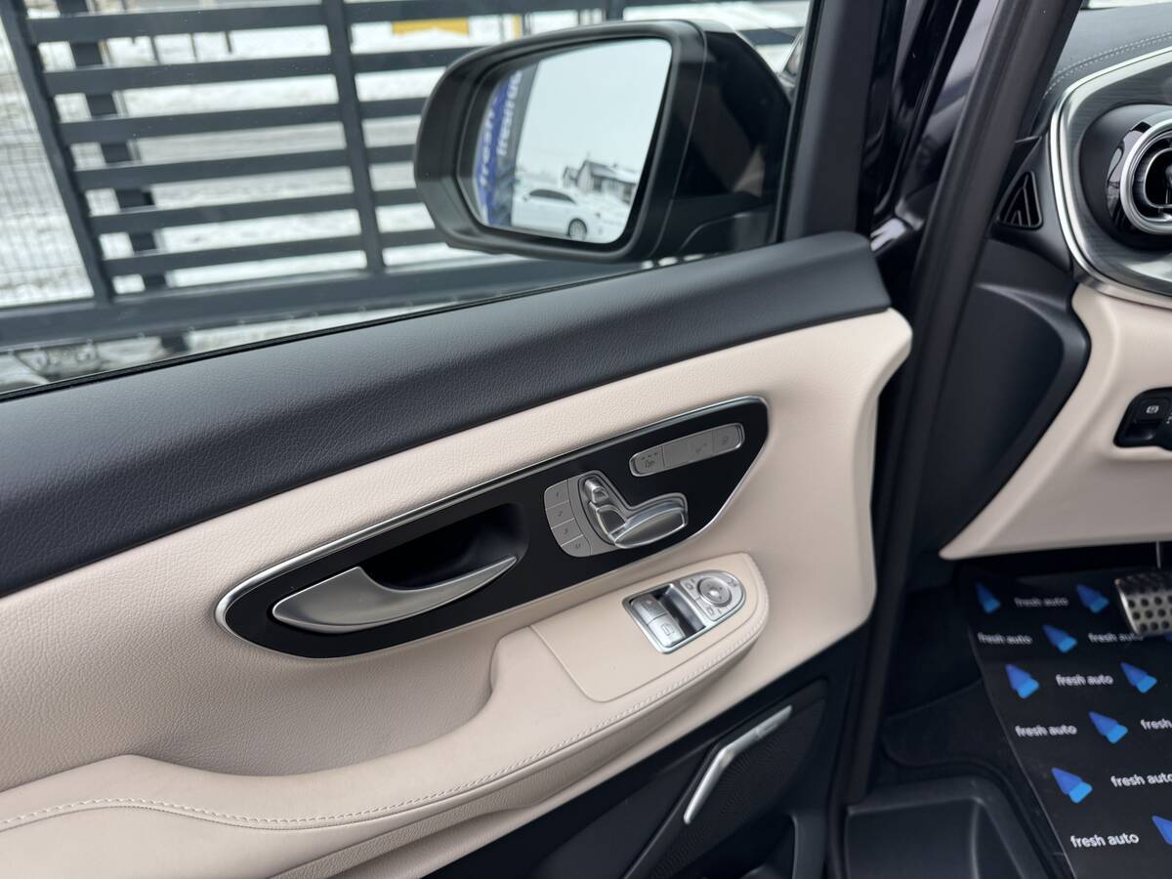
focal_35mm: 24
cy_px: 440
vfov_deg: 56.8
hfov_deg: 71.6
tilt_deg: -30.0
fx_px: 813
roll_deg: +1.7
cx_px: 586
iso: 64
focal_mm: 6.76
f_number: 1.78
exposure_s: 1/244
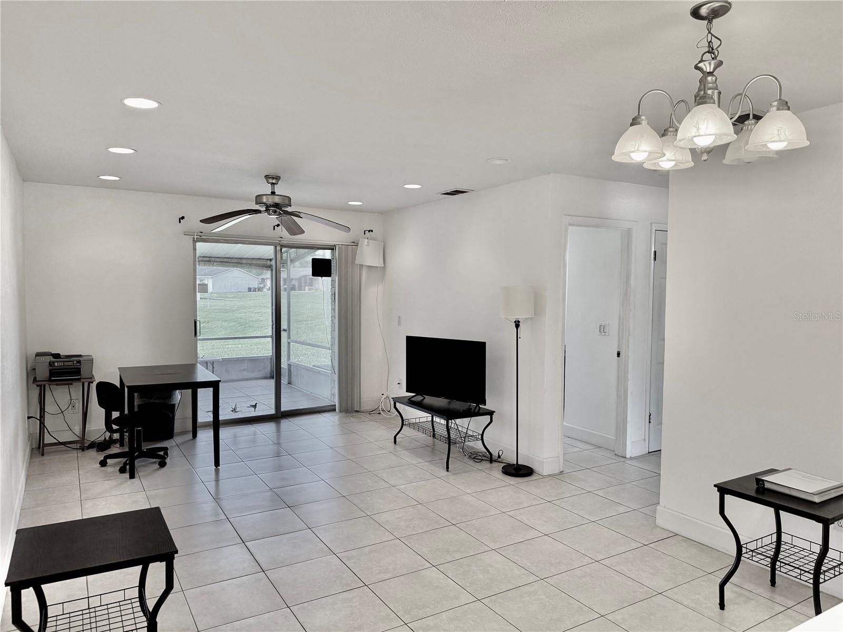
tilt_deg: -3.0
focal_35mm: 24
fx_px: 584
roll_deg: -0.2
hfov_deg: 71.6
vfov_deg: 56.8
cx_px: 422
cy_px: 316
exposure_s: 1/225
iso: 160
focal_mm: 6.76
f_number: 1.78
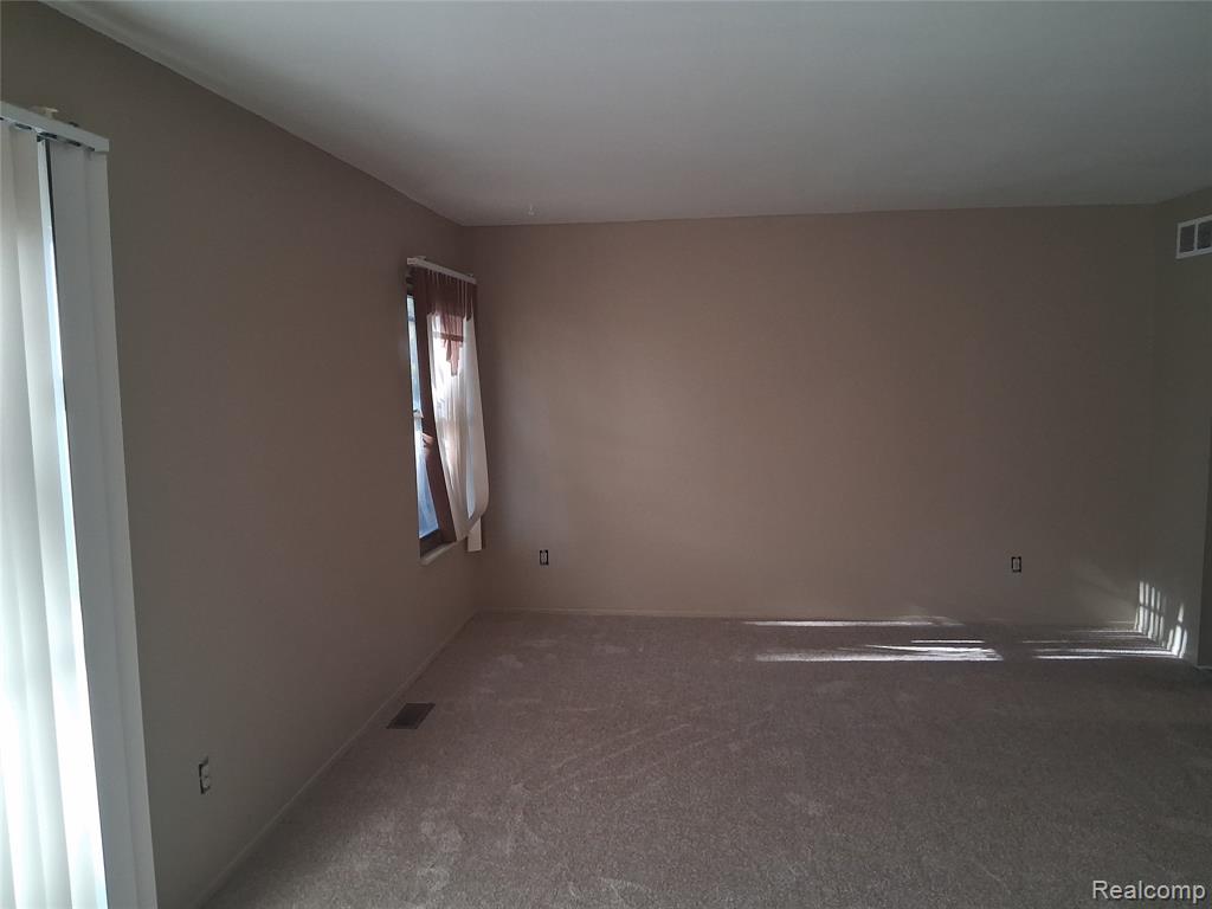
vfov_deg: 53.1
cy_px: 454
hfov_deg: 67.3
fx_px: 910
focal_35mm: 26
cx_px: 606
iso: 320
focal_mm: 3.98
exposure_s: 1/100
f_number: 1.8
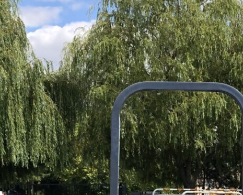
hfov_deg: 20.2
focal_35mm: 94
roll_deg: +0.9
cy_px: 291
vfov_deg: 15.2
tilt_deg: -8.6
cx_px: 180
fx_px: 676
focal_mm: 3.99
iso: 20
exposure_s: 1/1066
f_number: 1.8
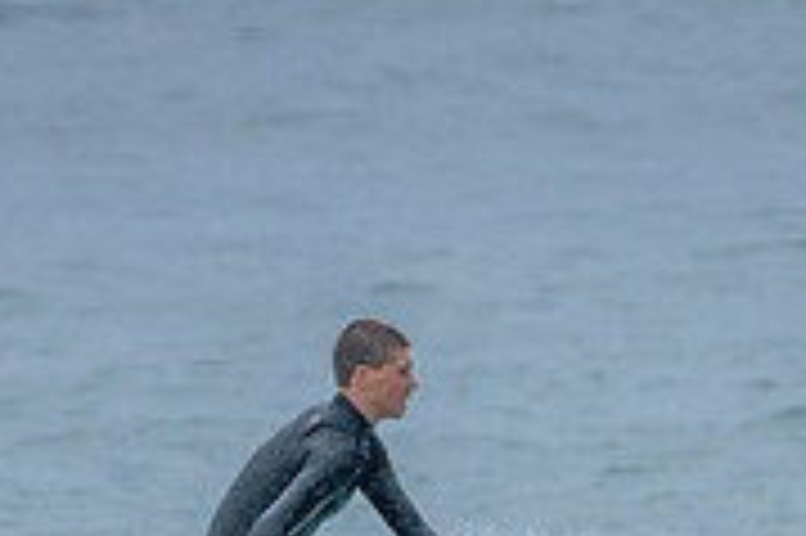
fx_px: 58089
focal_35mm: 2597
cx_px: 347
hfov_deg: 0.8
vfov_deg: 0.5
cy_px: 741
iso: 4000
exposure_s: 1/1600
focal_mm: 800
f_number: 11
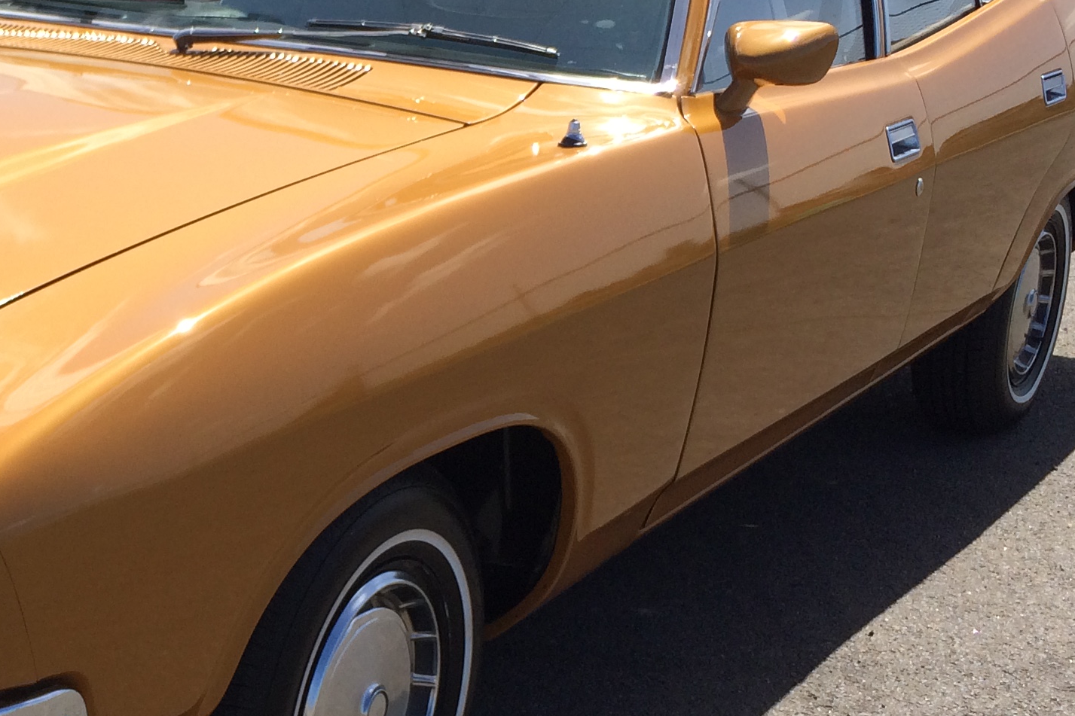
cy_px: 450
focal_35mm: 69
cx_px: 139
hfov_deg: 28.3
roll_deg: -1.8
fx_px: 2060
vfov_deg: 19.7
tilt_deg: -15.7
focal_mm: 4.15
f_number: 2.2
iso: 32
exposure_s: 1/1953
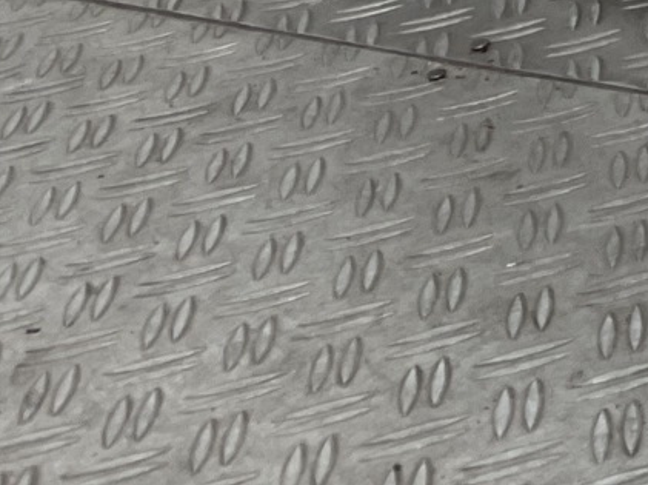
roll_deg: +7.8
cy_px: -567
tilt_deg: -13.6
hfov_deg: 11.8
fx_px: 2600
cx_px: 1502
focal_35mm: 139
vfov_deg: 9.7
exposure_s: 1/149
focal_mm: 3
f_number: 1.8
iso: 16
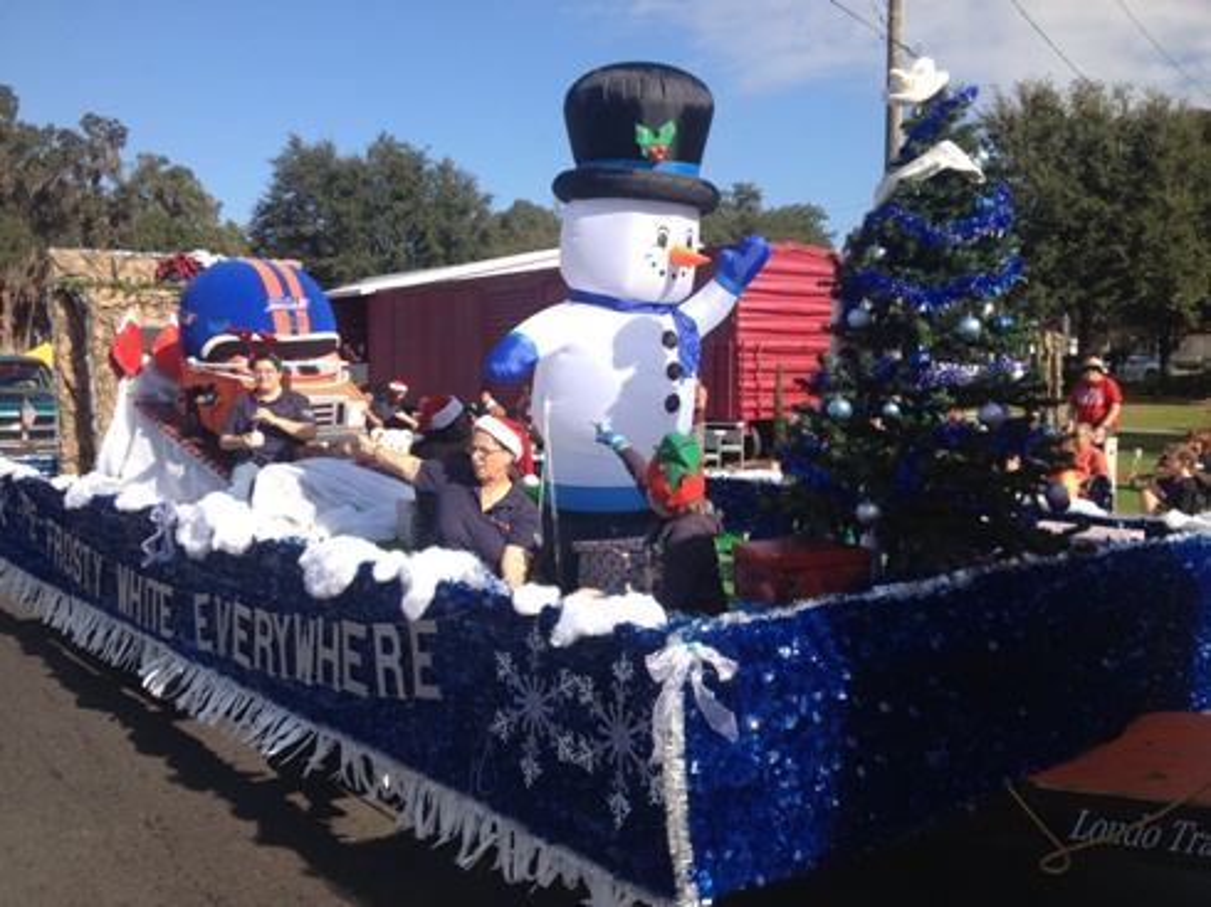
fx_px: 1224
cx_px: 606
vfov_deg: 40.7
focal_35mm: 35
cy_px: 454
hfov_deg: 52.6
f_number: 2.4
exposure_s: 1/1227
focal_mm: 4.28
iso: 50
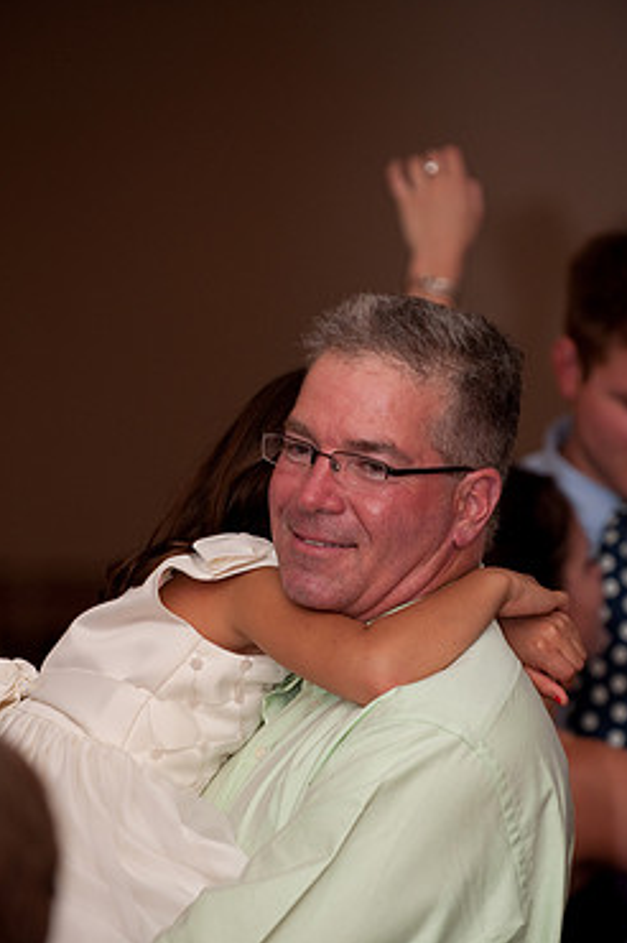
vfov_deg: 9.7
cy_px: 561
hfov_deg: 6.4
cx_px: 330
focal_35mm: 213
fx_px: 5575
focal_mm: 175
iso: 800
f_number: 4.5
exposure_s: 1/60
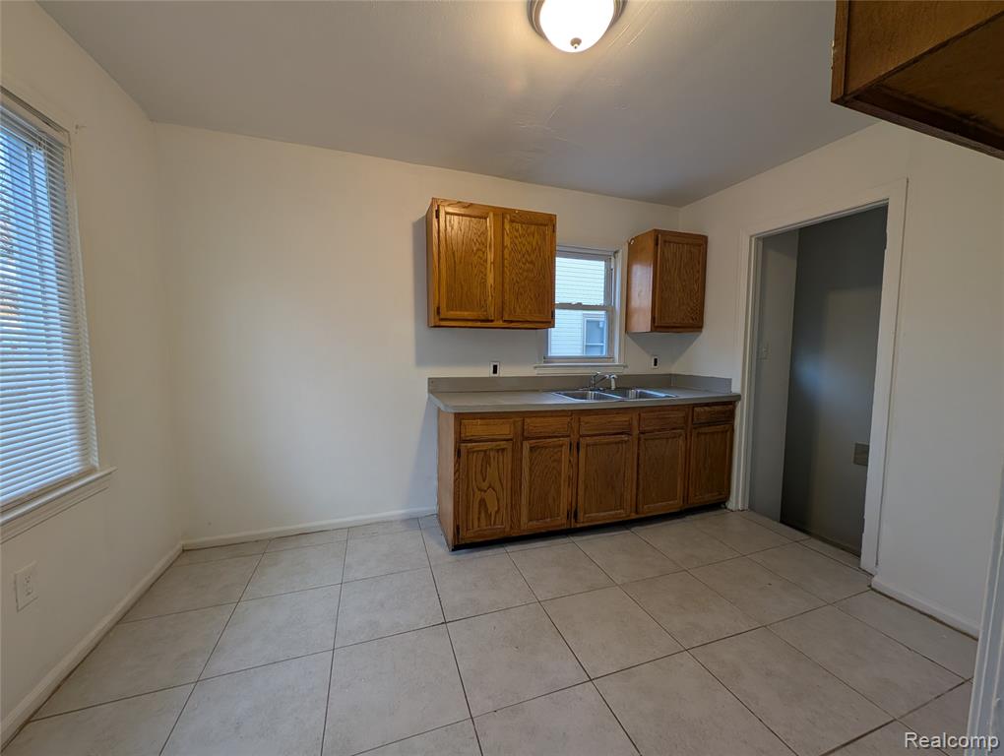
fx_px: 349
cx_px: 502
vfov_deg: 94.6
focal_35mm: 12
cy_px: 378
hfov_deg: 110.5
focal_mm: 2.23
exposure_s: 1/40
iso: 46
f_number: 1.95
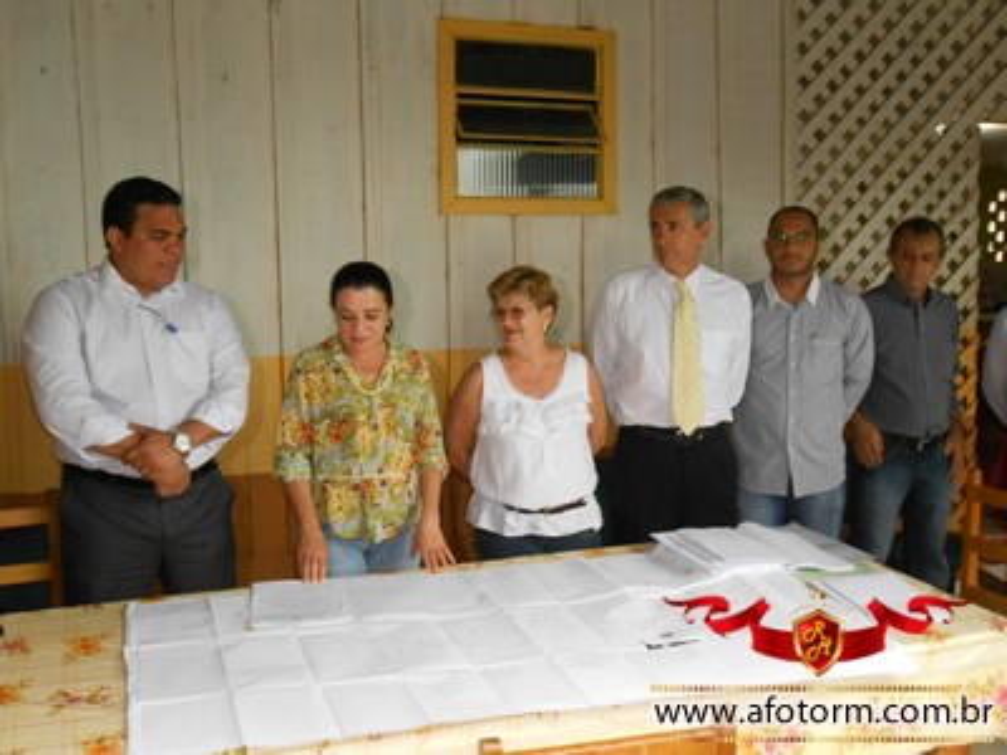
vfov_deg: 37.7
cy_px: 378
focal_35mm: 38
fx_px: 1105
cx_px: 504
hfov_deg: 49.0
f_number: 4.2
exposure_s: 1/30
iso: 320
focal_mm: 6.8
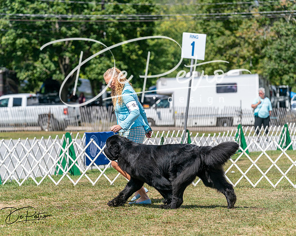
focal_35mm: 153
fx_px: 1341
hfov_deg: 12.6
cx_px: 148
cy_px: 118
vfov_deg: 10.1
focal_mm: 136
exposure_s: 1/1600
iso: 200
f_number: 4.5
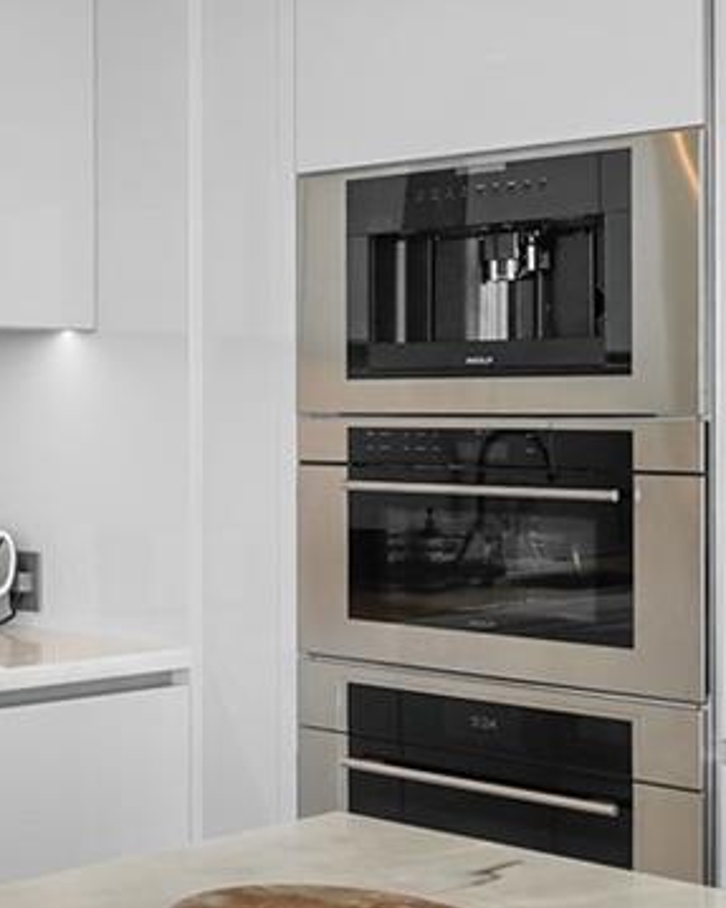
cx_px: -364
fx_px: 1800
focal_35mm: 67
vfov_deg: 28.3
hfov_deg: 19.8
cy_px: 478
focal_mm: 16
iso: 250
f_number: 10
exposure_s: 1/15
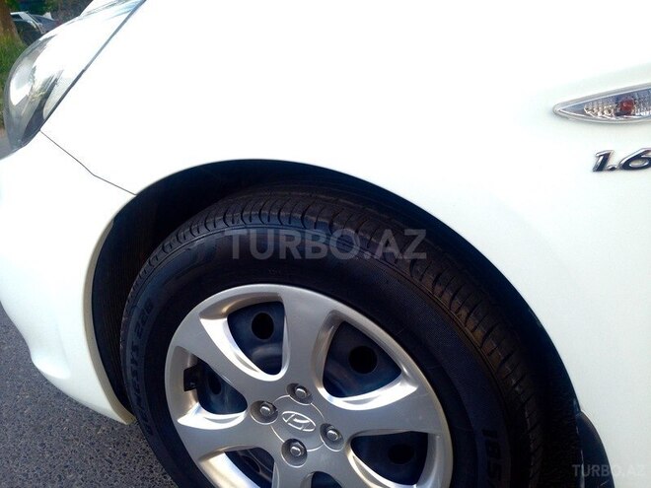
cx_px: 326
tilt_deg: -21.5
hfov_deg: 55.4
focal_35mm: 33
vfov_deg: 42.9
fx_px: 621
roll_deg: +4.5
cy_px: 244
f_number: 2.4
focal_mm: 4.12
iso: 50
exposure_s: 1/166
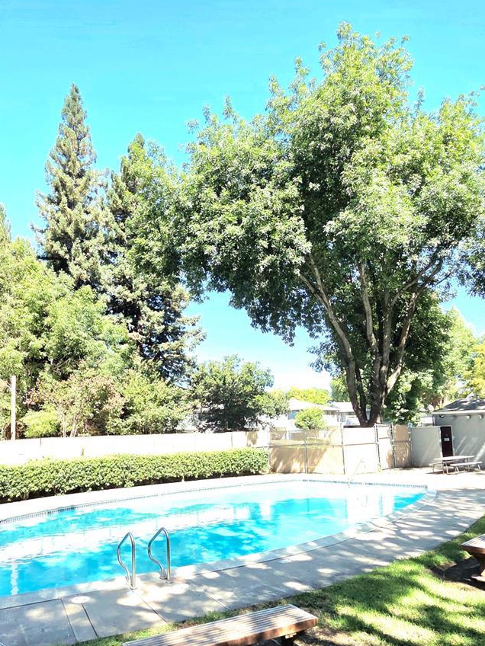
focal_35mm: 23
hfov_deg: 58.6
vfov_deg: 72.6
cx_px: 204
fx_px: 430
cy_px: 407
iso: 50
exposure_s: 1/1000
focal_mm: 2.2
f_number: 2.2
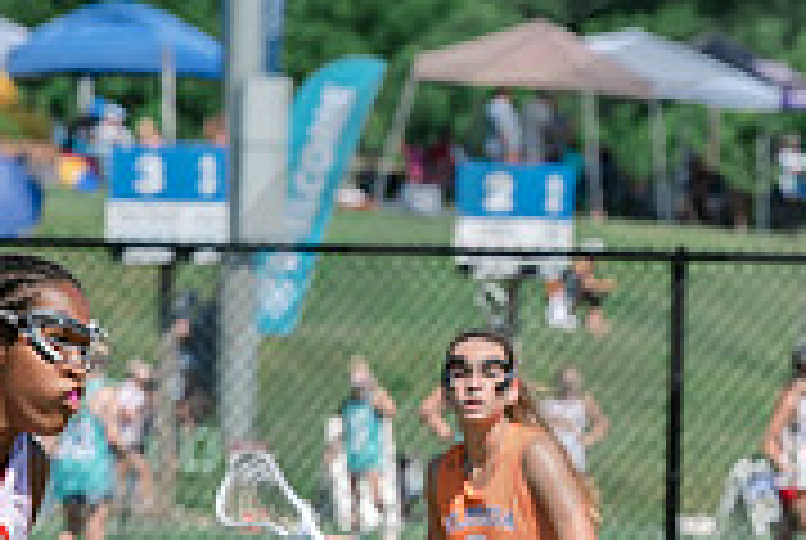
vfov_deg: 1.6
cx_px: 1336
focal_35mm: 874
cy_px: 897
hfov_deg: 2.4
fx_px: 19600
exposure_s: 1/2000
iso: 400
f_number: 5.6
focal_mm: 200
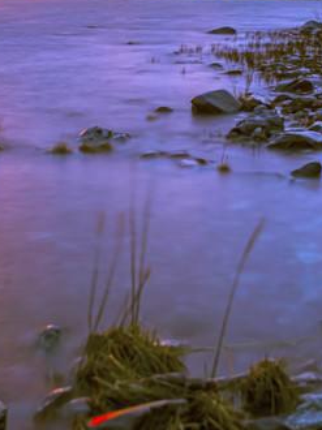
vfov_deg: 29.4
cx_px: 173
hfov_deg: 23.3
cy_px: 40
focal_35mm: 63
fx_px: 782
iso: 100
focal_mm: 24
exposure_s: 30
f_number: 2.8
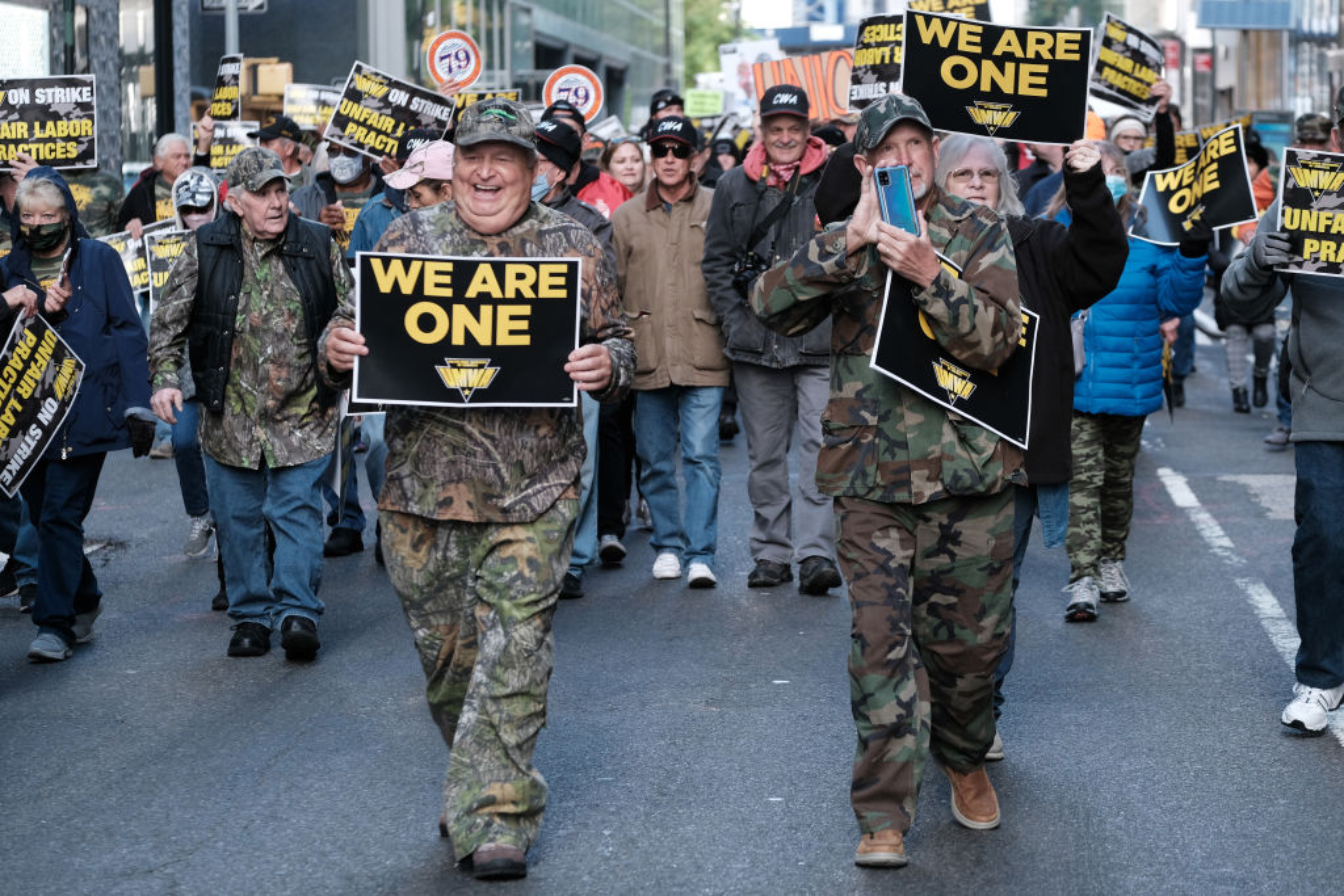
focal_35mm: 117
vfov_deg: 11.7
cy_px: 448
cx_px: 672
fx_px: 4368
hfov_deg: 17.5
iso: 1250
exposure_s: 1/340
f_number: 4.5
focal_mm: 77.9
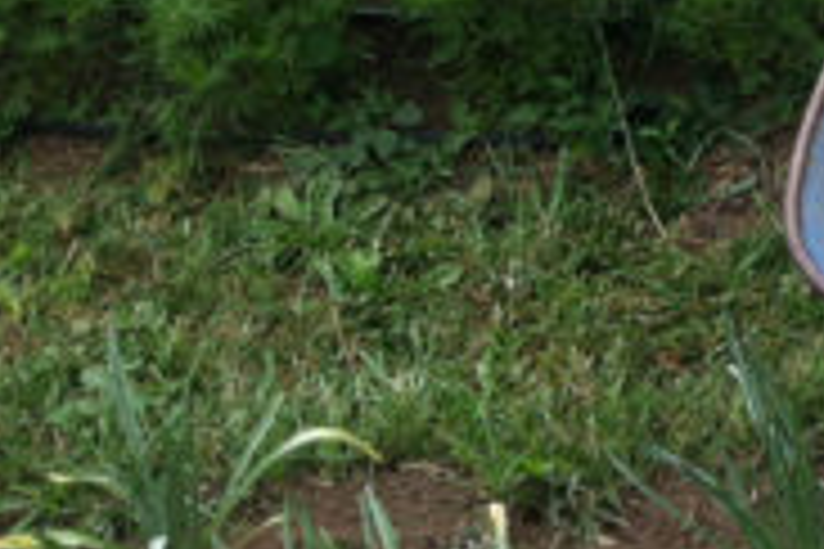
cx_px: 1373
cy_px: -524
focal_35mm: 131
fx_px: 2998
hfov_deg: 14.2
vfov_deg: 9.8
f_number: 2.8
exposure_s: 1/330
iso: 80
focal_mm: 3.85
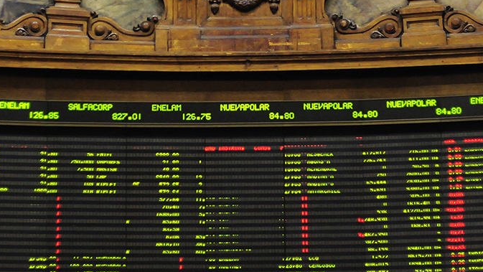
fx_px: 1794
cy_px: 27
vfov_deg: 8.6
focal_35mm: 140
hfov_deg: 15.3
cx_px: 230
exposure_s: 1/400
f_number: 1.8
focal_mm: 50
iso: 1600
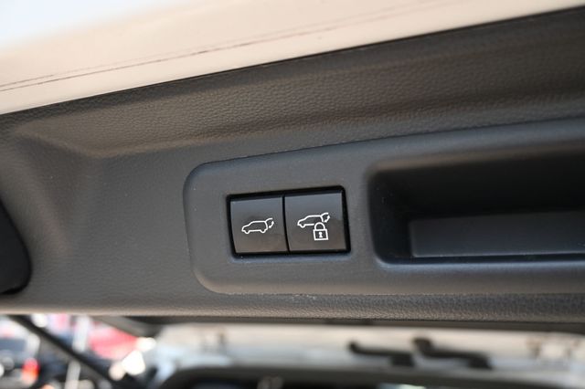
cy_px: 194
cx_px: 292
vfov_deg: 44.6
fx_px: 475
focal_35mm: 29
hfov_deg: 63.2
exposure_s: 1/250
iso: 400
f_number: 3.8
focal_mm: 19.5
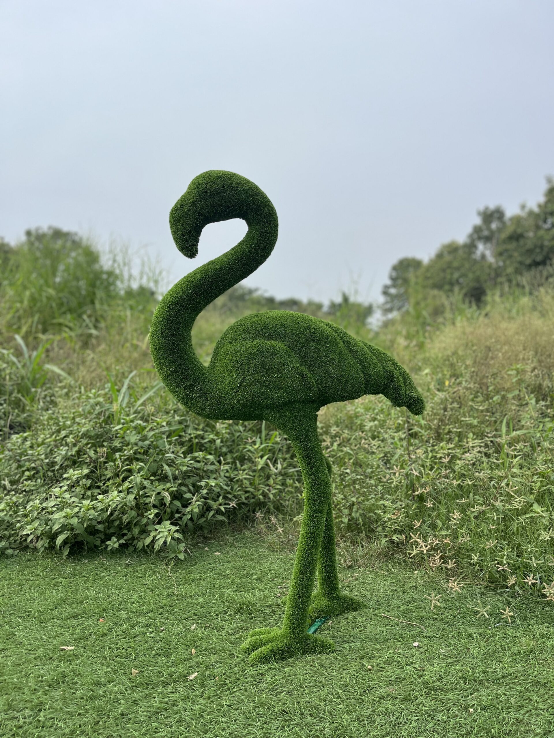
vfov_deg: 67.3
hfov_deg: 53.1
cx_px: 277
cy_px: 369
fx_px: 555
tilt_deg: -1.7
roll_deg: -0.3
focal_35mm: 26
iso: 50
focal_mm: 5.1
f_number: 1.6
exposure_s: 1/3135
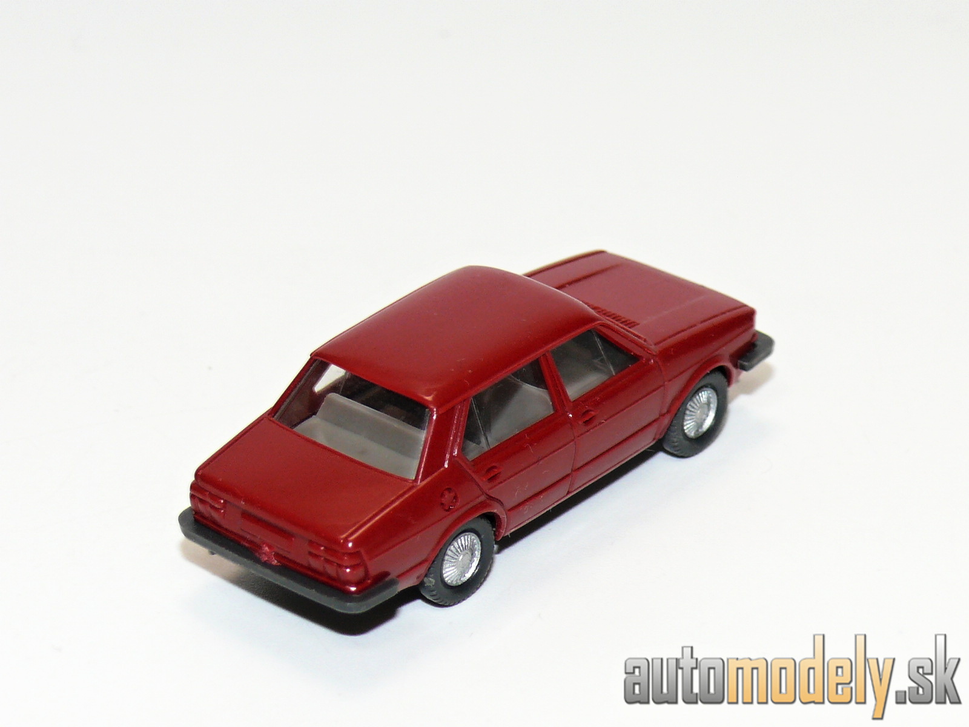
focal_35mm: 135
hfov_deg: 14.6
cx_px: 484
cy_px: 364
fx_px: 3779
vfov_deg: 11.0
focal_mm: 16.1
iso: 100
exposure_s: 1/30
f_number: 4
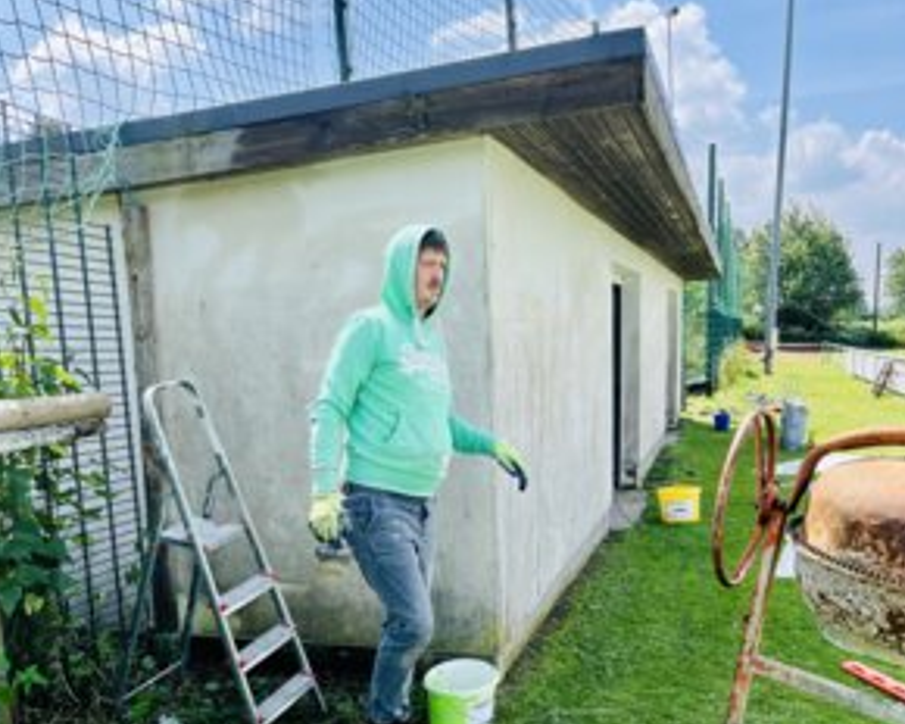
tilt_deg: -10.8
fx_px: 937
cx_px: 449
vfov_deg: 41.3
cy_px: 518
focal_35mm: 35
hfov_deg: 51.5
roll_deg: +1.7
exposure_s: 1/1536
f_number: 1.6
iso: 50
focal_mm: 5.1
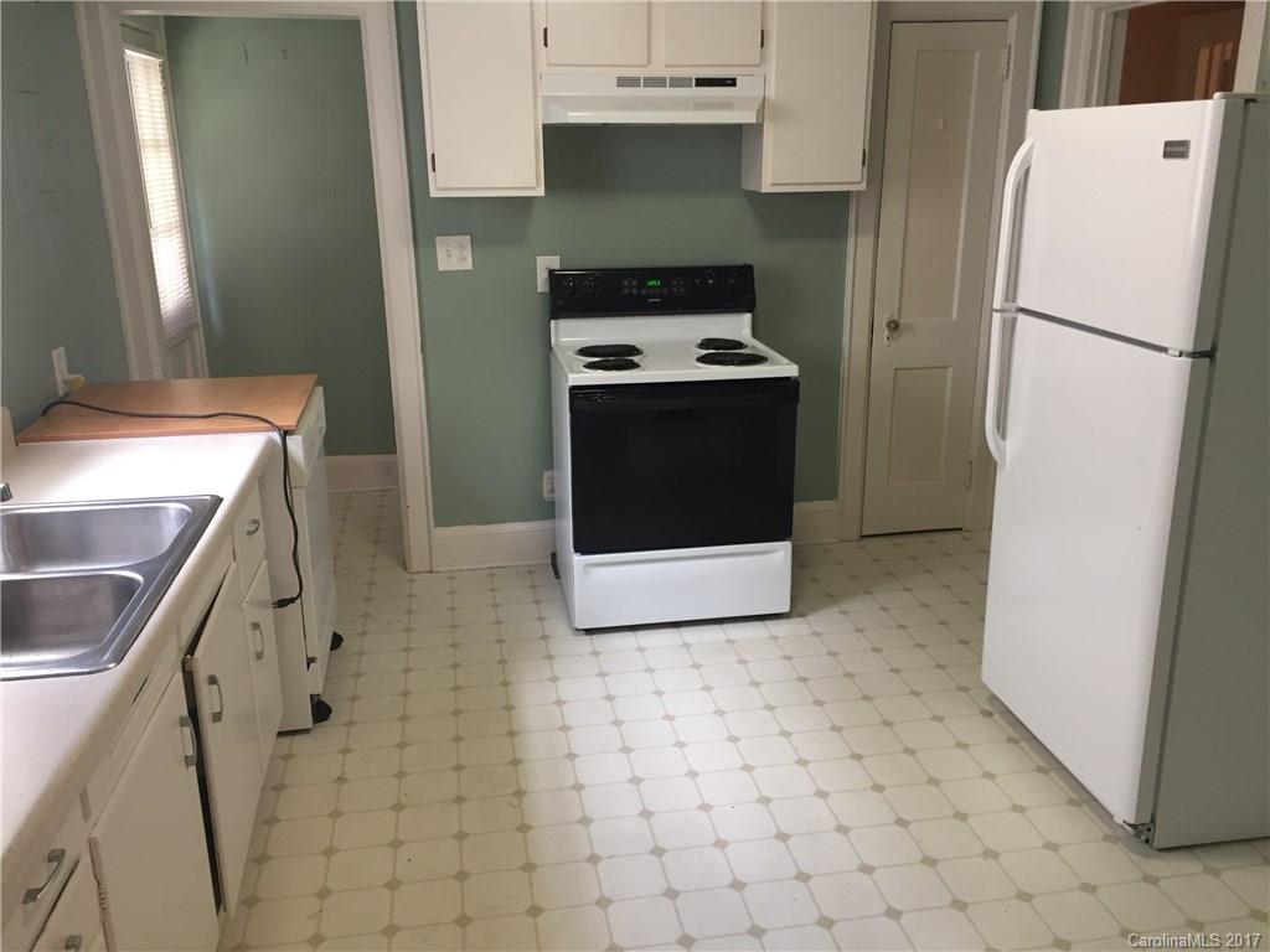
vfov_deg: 48.2
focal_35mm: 29
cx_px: 635
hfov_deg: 61.7
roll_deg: -0.2
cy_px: 476
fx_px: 1064
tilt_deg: -17.4
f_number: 2.2
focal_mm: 4.15
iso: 100
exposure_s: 1/30
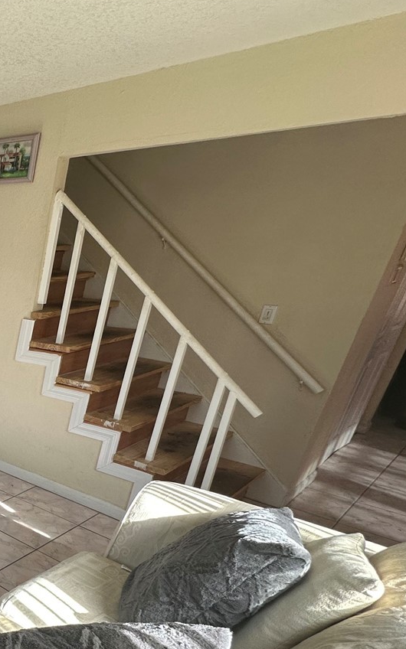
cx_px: -200
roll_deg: +0.7
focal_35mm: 28
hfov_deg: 28.7
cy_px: 450
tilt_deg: -24.2
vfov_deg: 64.2
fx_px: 496
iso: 80
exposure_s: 1/99
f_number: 2.2
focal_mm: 2.22
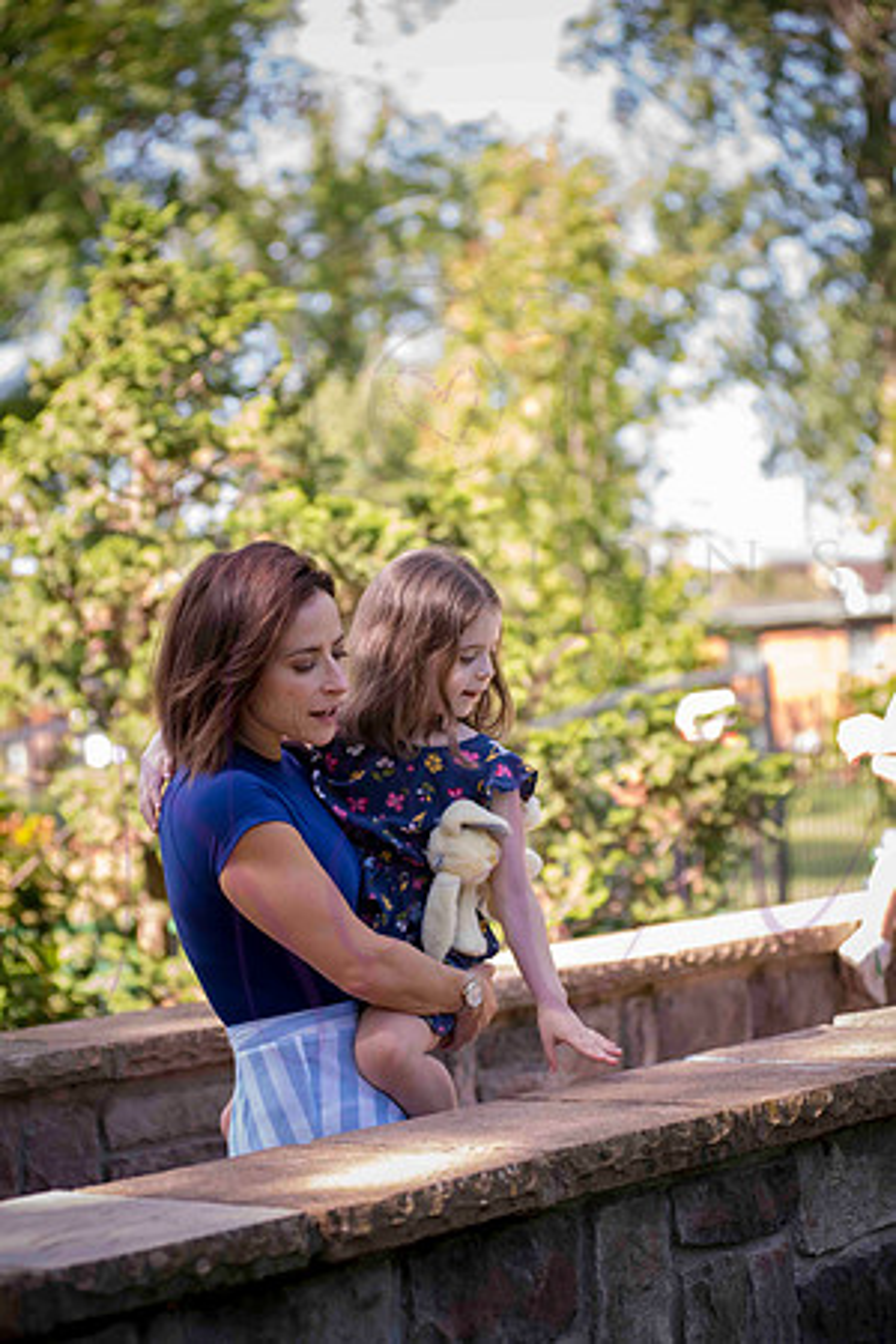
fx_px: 2986
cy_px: 672
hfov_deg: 17.1
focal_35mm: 80
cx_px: 448
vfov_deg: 25.4
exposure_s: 1/320
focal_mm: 80
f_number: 3.5
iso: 400
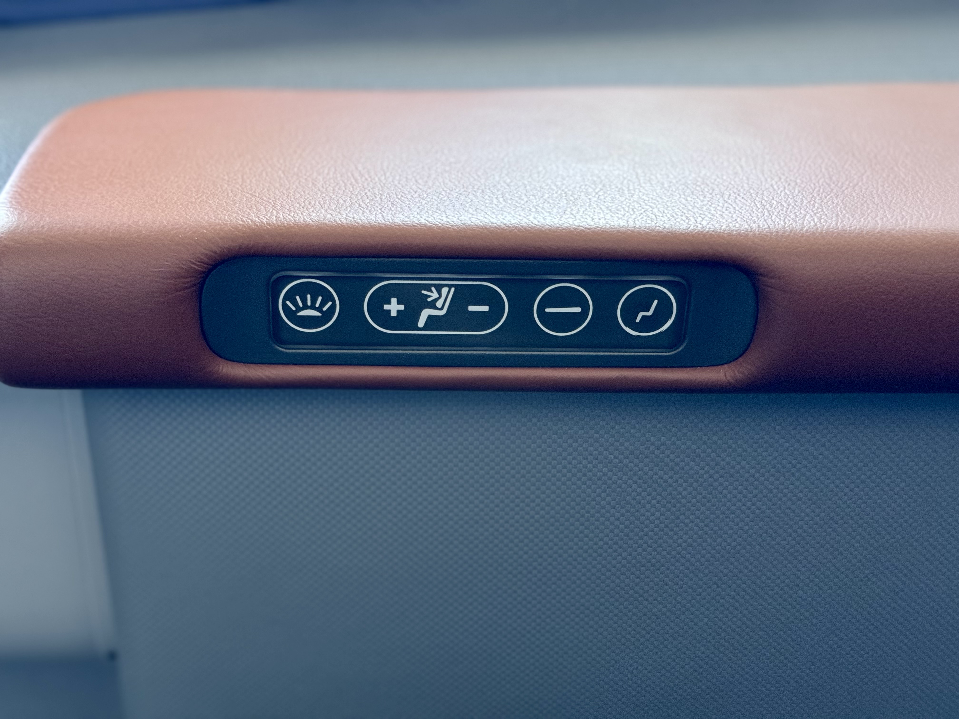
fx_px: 1330
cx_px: 480
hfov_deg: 39.7
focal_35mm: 48
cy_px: 360
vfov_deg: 30.3
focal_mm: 6.76
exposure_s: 1/42
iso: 250
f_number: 1.78
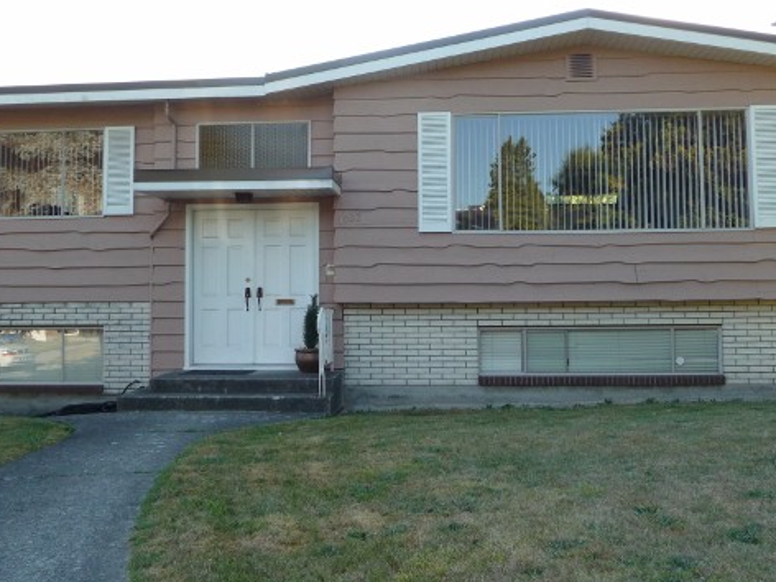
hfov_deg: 49.0
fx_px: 852
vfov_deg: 37.7
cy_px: 252
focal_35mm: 38
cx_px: 398
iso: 100
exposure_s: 1/160
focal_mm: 4.7
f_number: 3.3
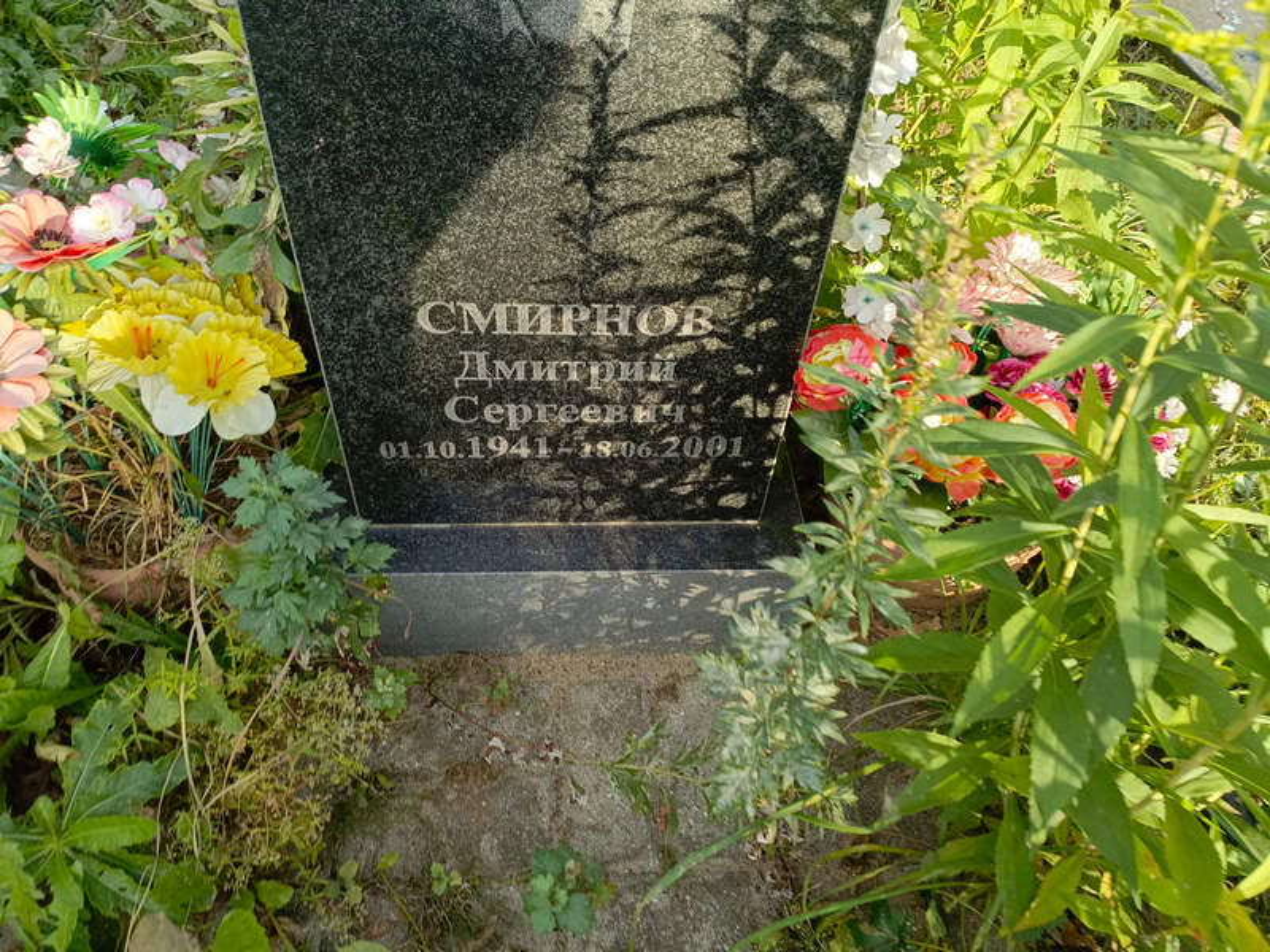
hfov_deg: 69.4
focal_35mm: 25
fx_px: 917
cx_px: 635
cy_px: 476
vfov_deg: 54.9
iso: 110
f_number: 1.69
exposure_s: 1/219
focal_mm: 4.76
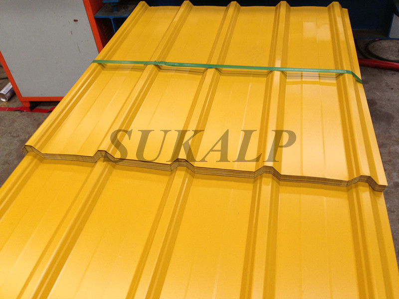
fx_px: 380
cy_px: 150
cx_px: 200
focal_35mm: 33
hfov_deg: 55.4
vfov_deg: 42.9
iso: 100
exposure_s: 1/20
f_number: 2.4
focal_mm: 4.13
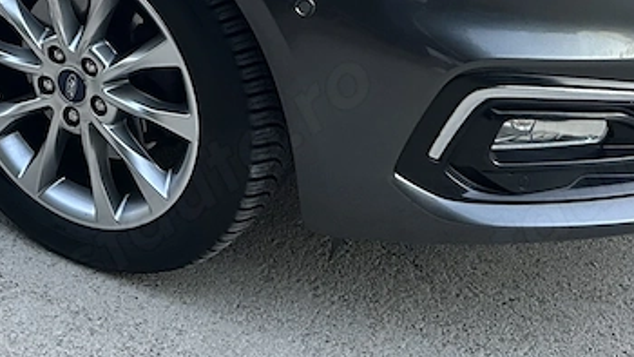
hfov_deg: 25.1
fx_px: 1362
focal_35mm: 81
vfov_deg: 13.8
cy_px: -221
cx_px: 14
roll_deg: +1.1
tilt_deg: -15.6
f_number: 1.5
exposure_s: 1/42
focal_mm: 5.7
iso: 500
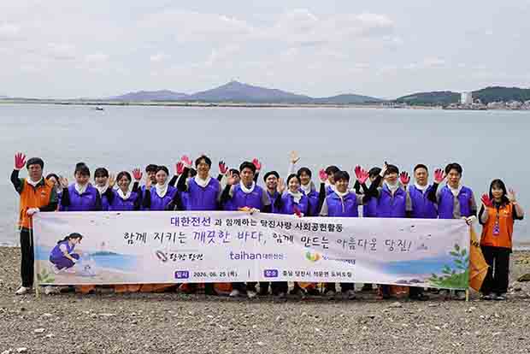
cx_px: 265
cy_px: 177
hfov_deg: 54.4
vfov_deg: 37.9
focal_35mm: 35
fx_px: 515
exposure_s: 1/200
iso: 100
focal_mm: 35
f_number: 10
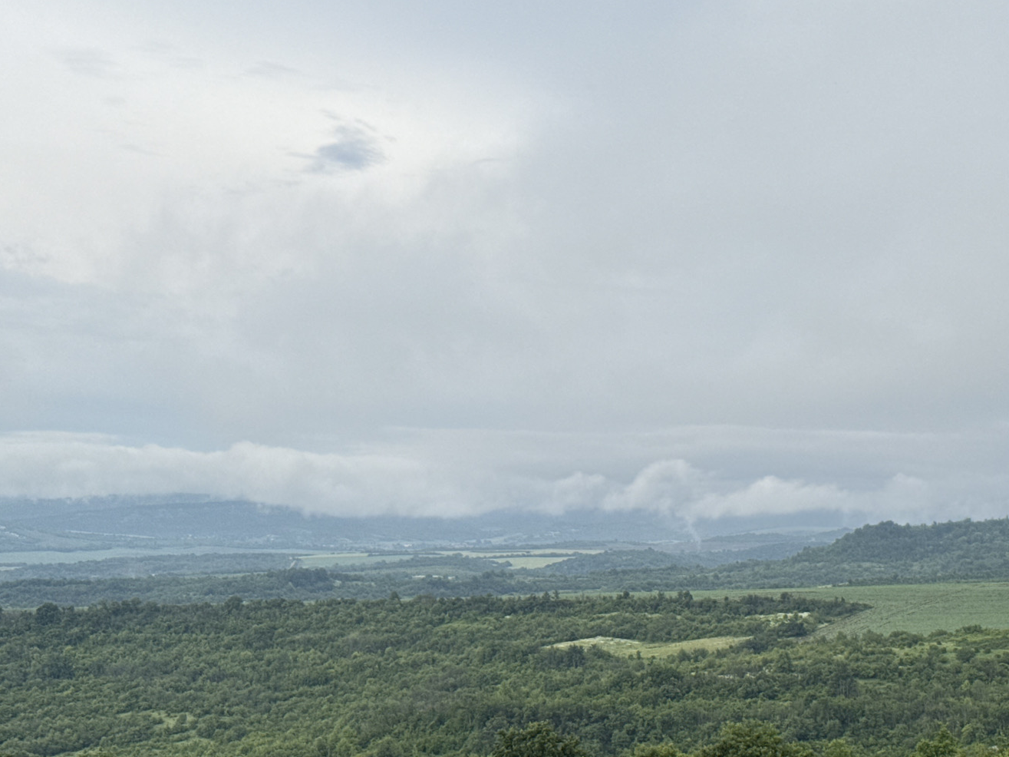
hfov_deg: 26.6
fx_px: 2128
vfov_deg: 20.0
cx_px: 659
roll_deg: -0.5
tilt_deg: -0.8
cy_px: 547
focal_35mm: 73
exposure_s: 1/2146
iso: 64
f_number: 1.78
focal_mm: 6.76
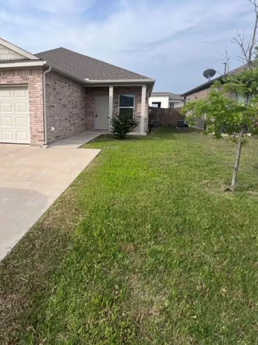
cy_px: 155
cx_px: 86
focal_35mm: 22
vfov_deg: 76.2
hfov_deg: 59.6
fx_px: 219
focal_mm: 1.57
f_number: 1.8
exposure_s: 1/1357
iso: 32
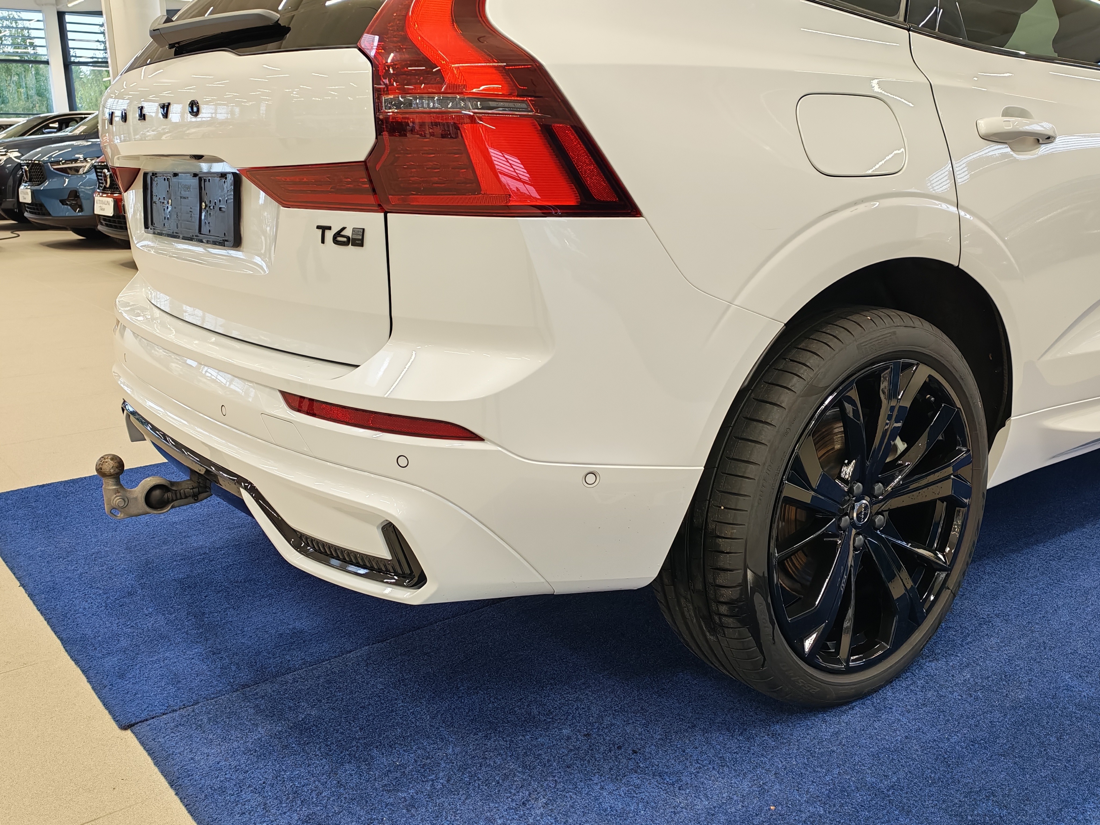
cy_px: 412
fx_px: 1049
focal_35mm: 33
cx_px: 550
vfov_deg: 42.9
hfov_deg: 55.4
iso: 400
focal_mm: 6.12
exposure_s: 1/100
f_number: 1.9
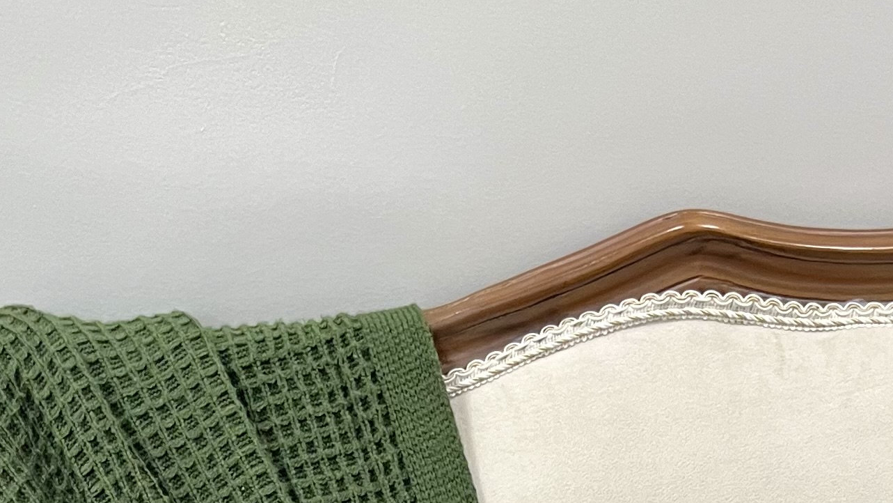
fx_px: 2108
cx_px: 546
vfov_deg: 11.4
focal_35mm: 89
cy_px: 1191
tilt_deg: -40.6
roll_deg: +3.9
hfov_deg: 23.9
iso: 80
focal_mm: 5.1
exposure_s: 1/50
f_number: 1.6
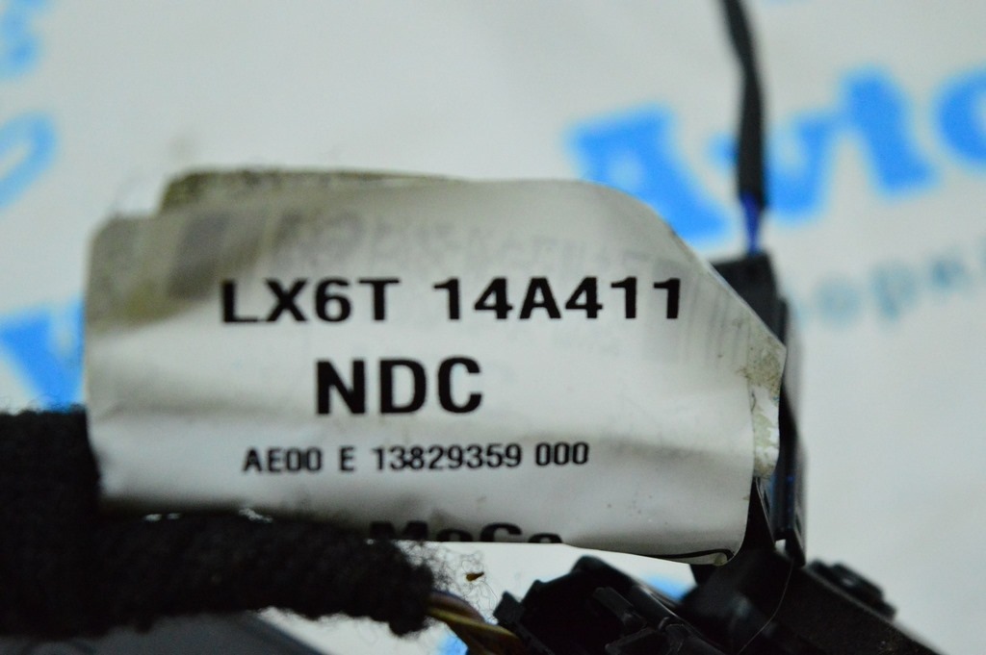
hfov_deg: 24.6
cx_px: 493
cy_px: 328
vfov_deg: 16.5
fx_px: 2258
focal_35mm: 82
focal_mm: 55
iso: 6400
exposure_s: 1/500
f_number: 6.3
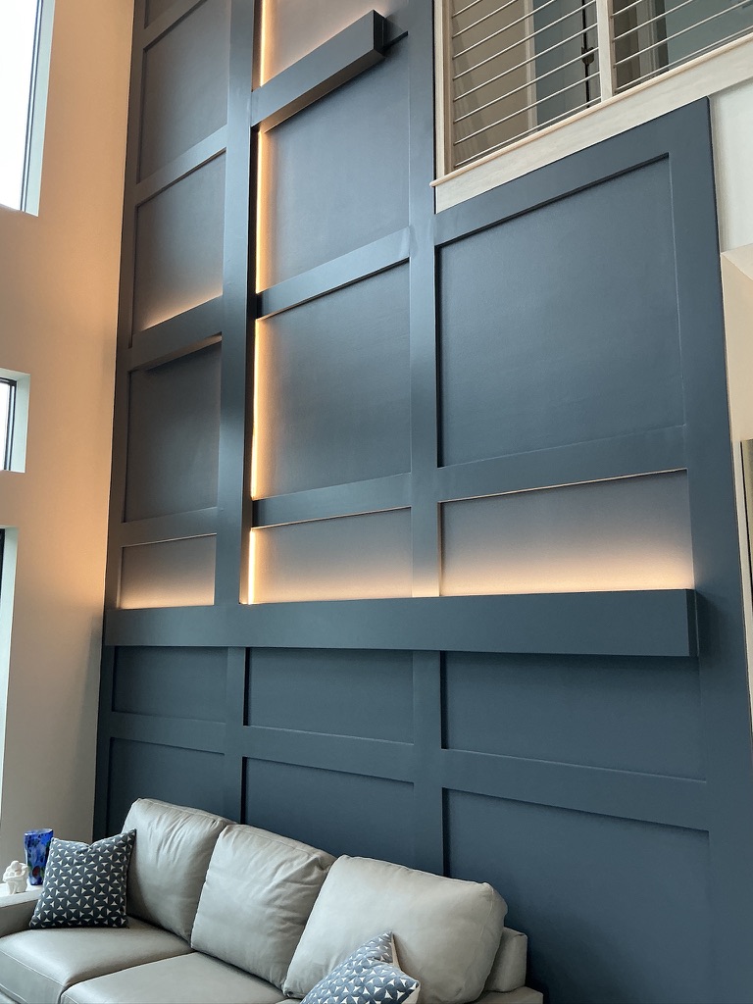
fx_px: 812
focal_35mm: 28
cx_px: 376
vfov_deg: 63.4
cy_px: 502
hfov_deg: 49.7
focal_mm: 3
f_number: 1.8
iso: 64
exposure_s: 1/60
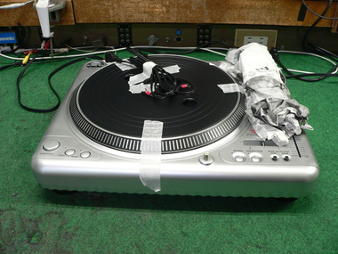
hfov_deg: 51.4
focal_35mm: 36
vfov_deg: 39.7
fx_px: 352
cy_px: 127
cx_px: 169
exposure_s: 1/20
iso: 200
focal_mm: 6
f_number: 2.8
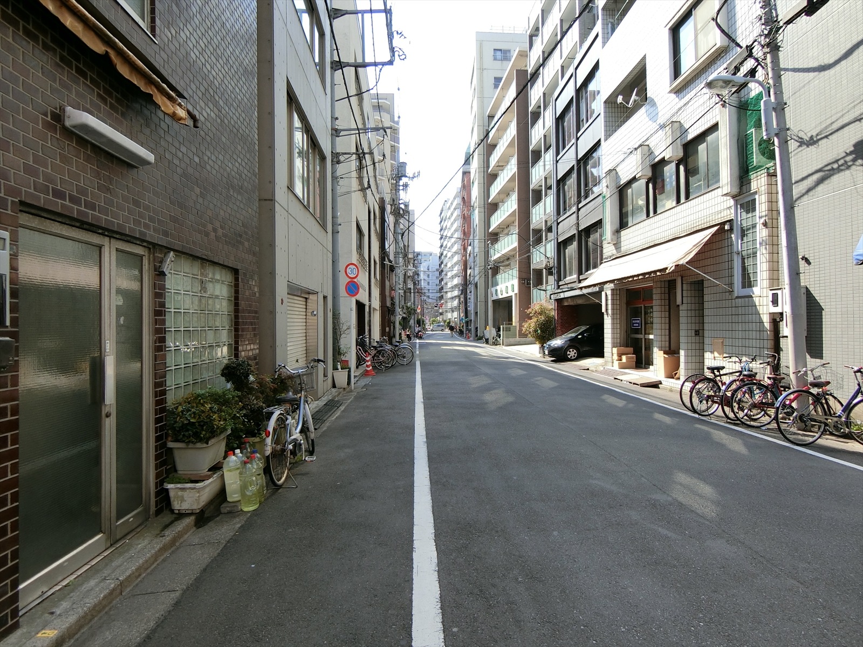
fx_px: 474
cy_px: 324
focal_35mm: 19
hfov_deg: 84.7
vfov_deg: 68.7
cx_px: 432
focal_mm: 4.06
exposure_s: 1/500
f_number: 2.7
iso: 80
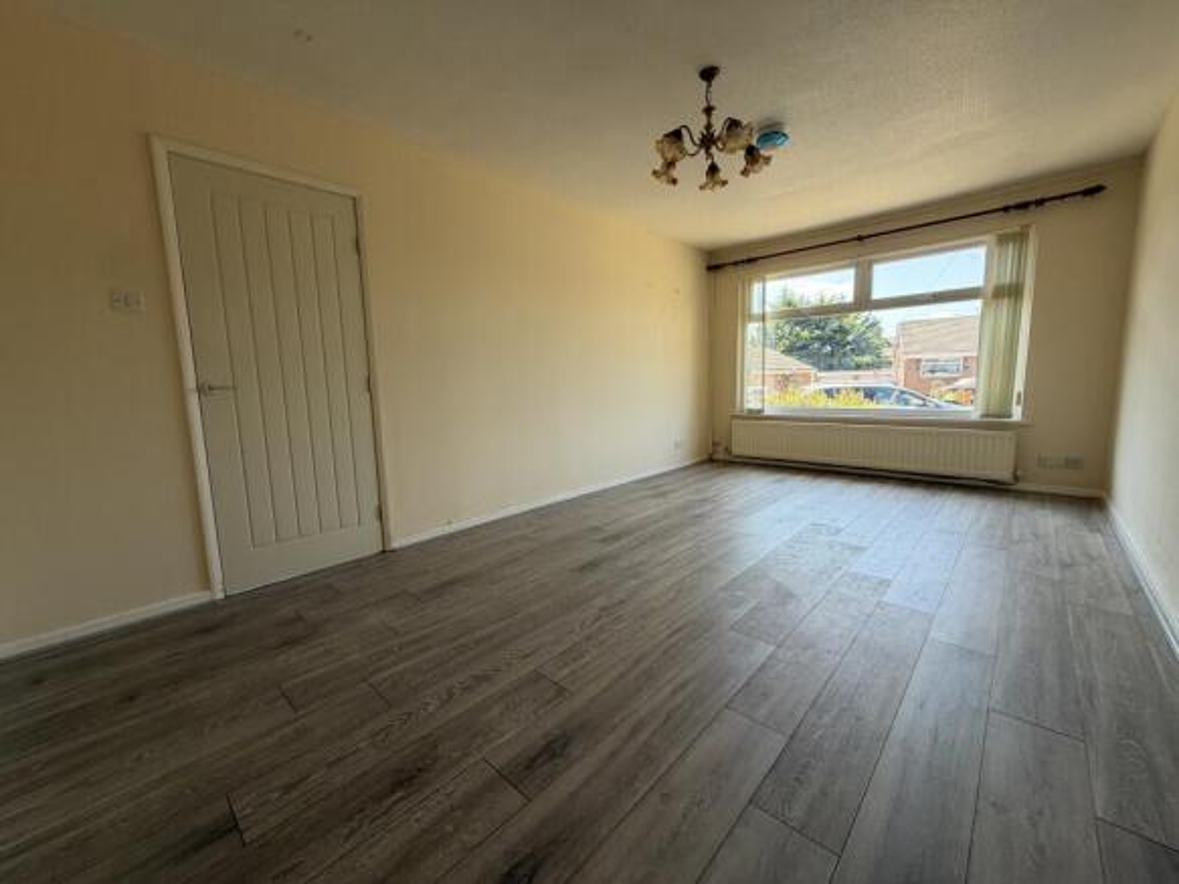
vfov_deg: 85.7
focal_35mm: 14
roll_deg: +2.3
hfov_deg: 102.1
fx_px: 477
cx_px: 590
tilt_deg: -7.4
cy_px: 442
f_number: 2.2
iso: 64
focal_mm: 2.22
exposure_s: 1/121
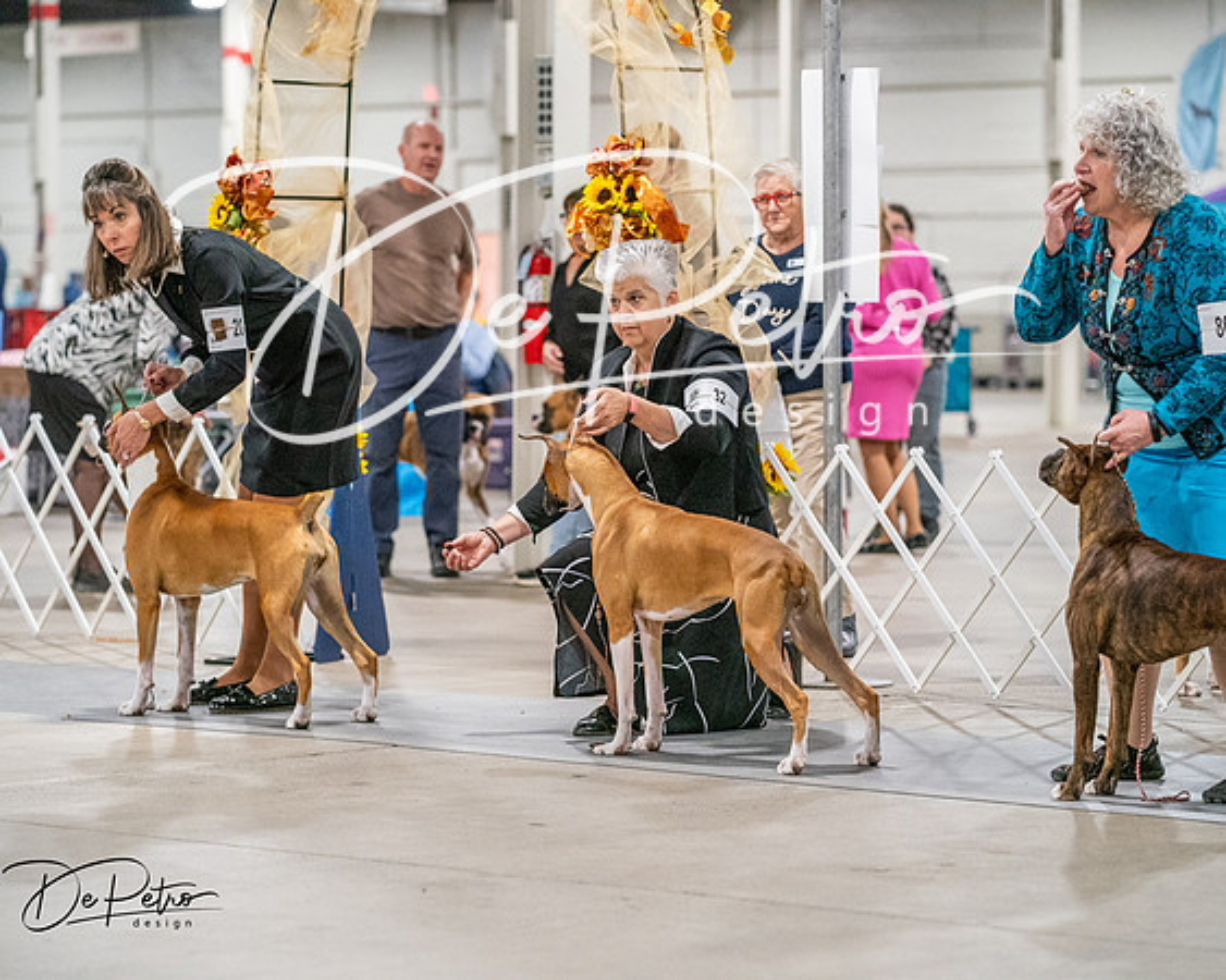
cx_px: 613
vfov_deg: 11.7
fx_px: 4779
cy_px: 490
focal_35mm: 132
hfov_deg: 14.6
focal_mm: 117
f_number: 3.5
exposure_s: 1/250
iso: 6400
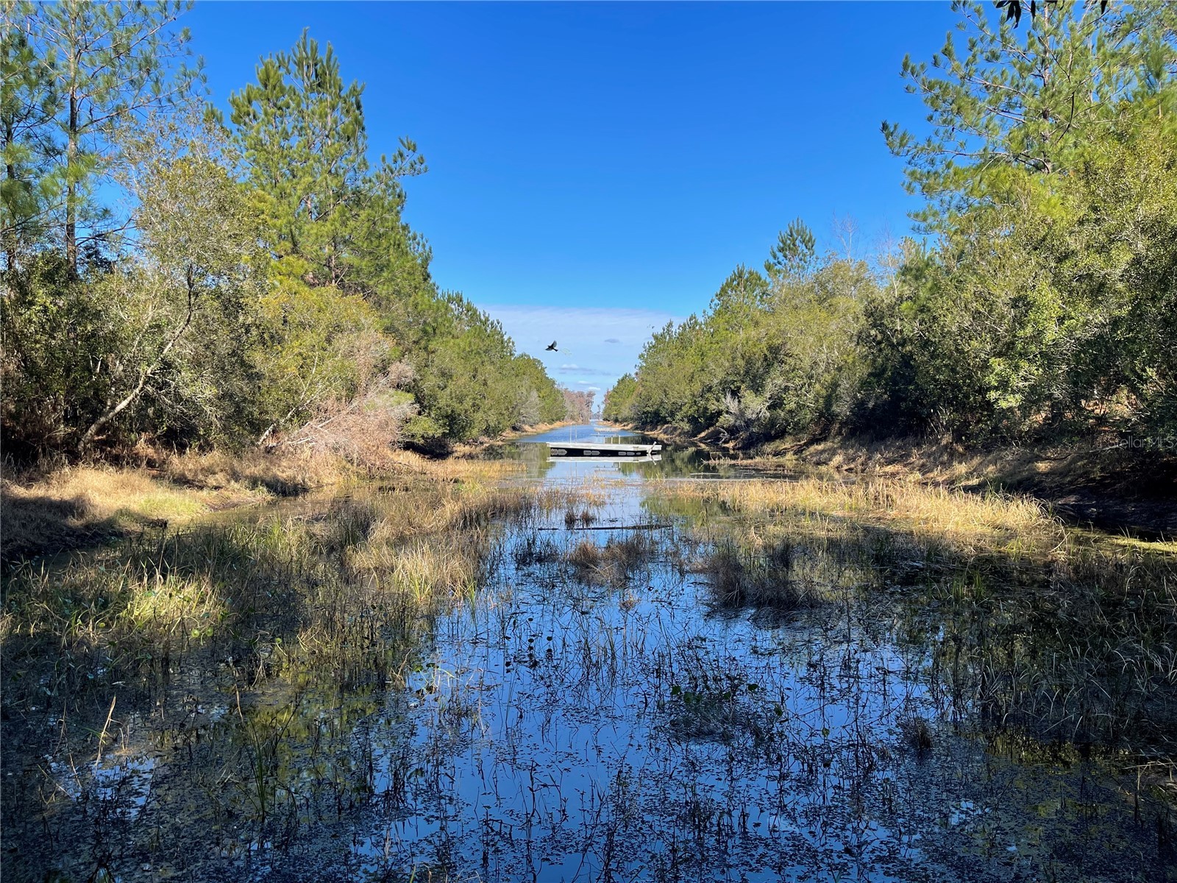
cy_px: 442
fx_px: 850
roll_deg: -0.1
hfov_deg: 69.4
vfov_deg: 54.9
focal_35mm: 25
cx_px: 588
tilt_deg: -1.3
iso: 32
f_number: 1.6
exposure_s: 1/1767
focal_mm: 5.1
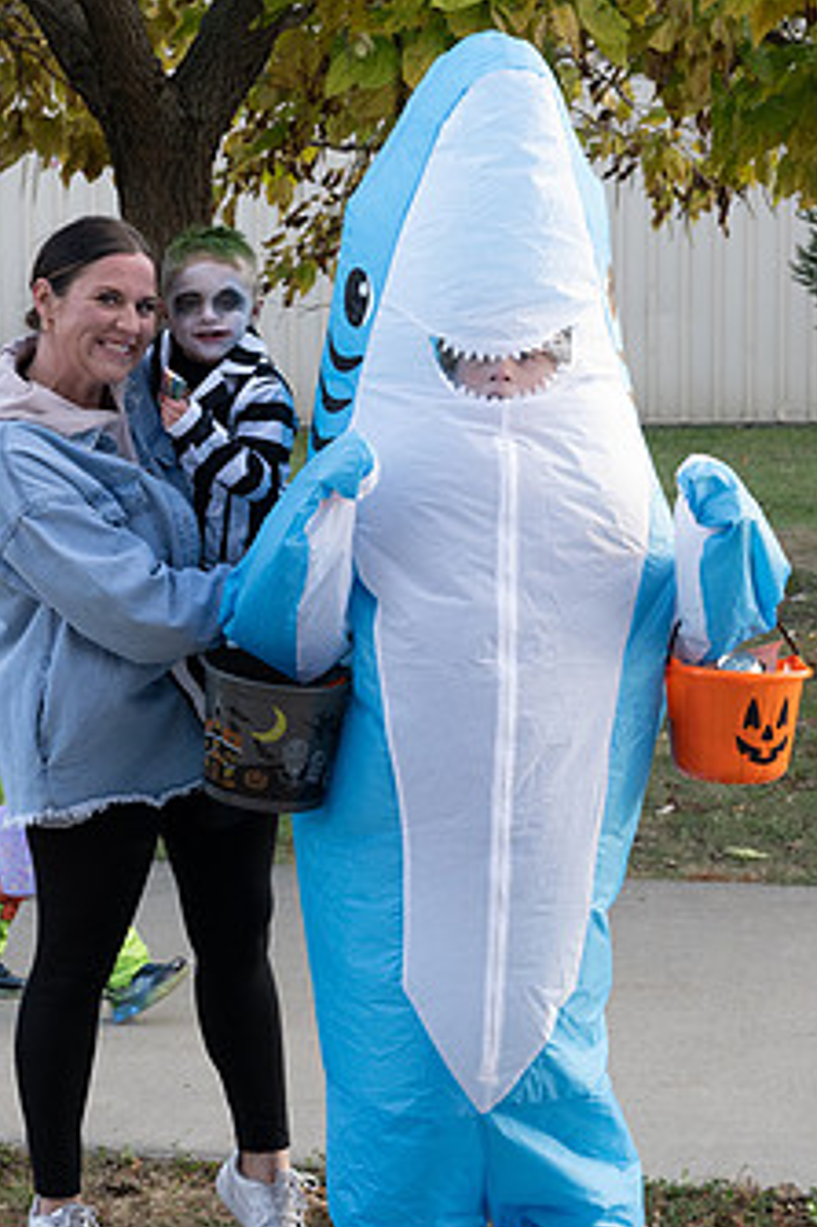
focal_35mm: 88
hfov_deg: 15.5
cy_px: 502
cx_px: 224
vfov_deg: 23.1
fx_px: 2999
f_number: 5
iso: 500
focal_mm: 35
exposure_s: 1/160
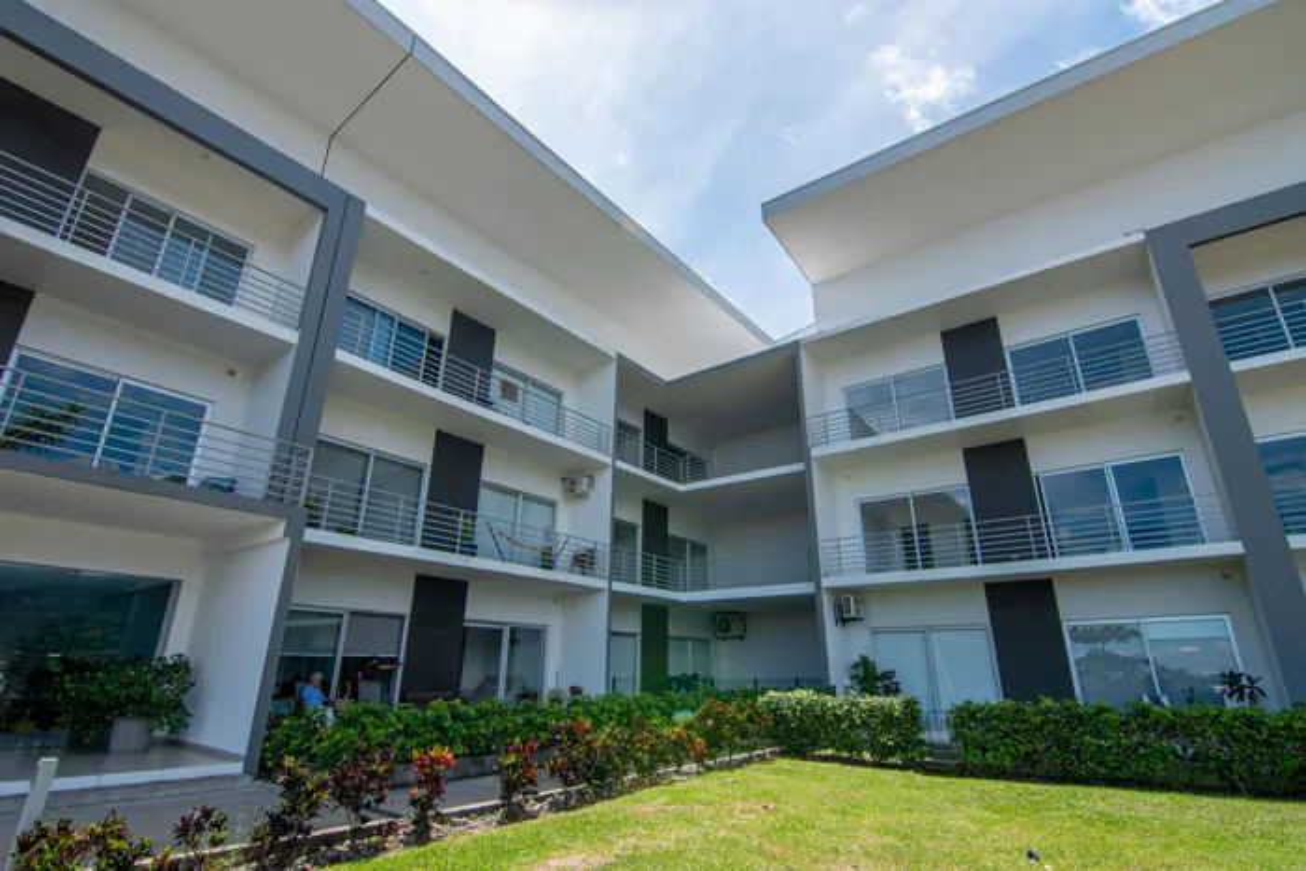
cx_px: 653
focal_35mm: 16
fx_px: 599
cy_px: 436
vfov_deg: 72.1
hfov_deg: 95.0
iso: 100
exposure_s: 1/200
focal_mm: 11
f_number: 9
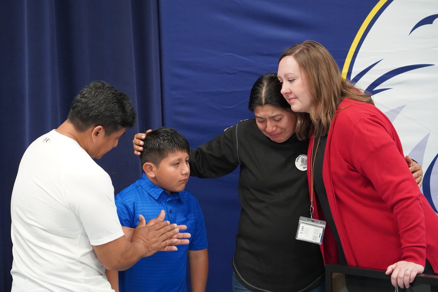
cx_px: 219
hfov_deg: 26.3
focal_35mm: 77
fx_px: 937
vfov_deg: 17.7
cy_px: 146
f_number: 4
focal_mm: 77
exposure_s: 1/160
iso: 6400
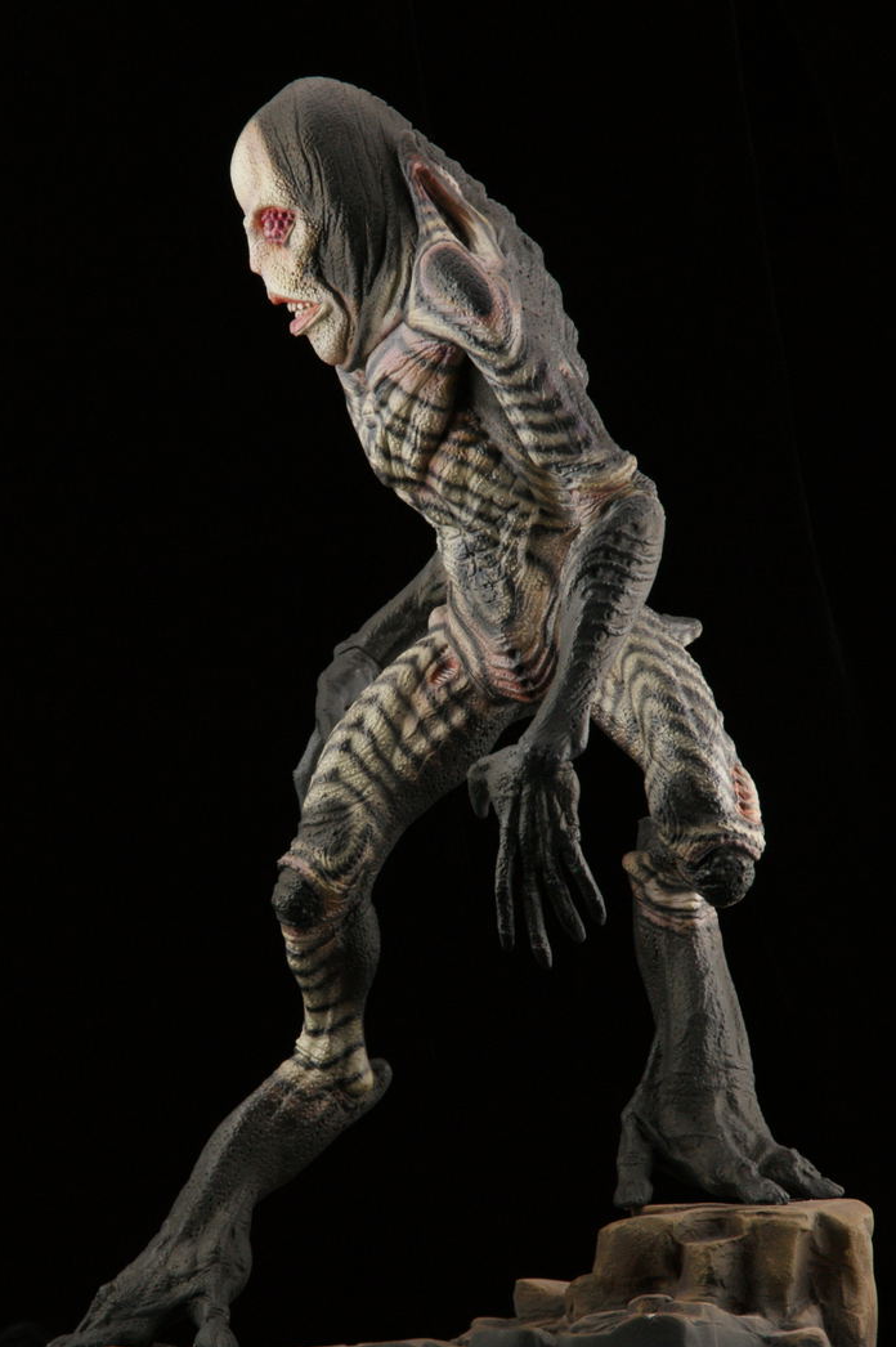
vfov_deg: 9.2
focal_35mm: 224
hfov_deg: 6.1
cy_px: 731
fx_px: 8373
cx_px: 385
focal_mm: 130
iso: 400
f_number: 16
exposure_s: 1/4
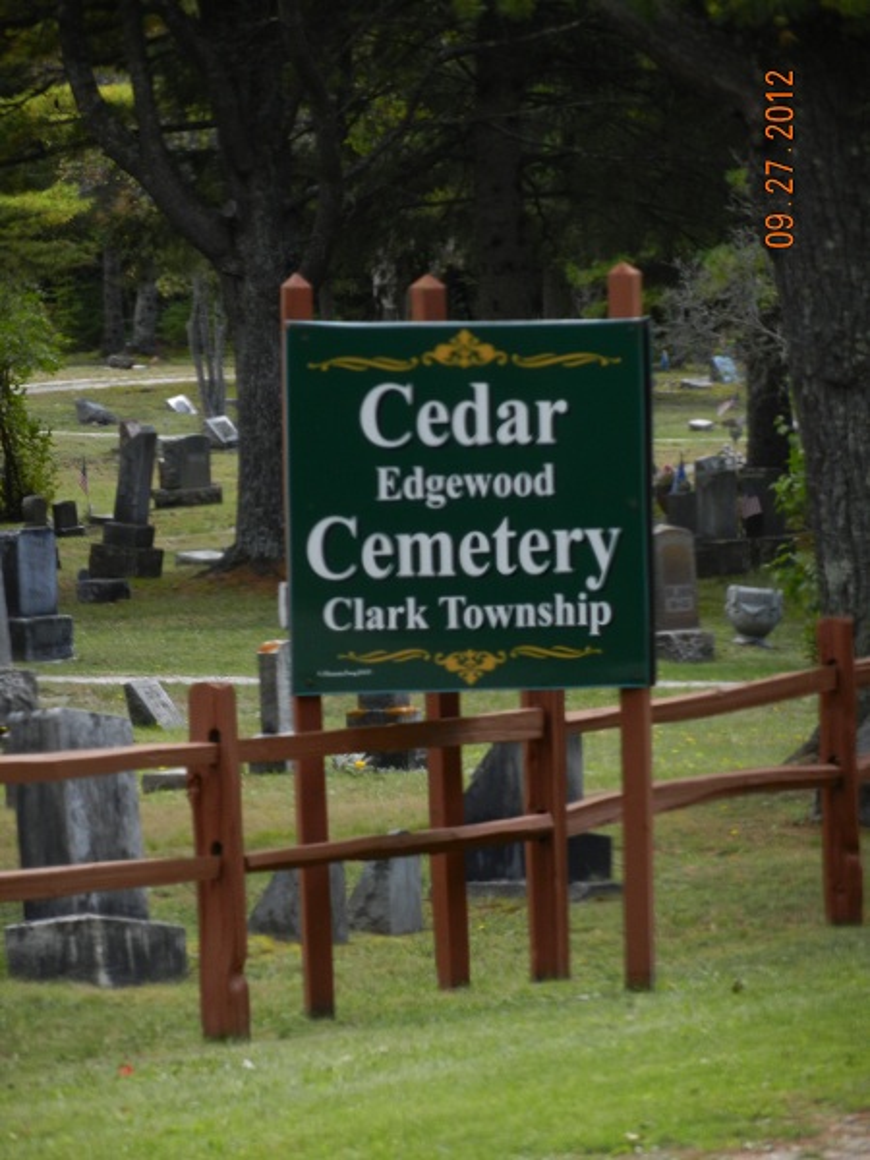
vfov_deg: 6.8
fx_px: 9785
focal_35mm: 292
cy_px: 580
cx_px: 435
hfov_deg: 5.1
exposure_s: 1/200
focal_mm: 52.6
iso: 160
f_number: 5.3
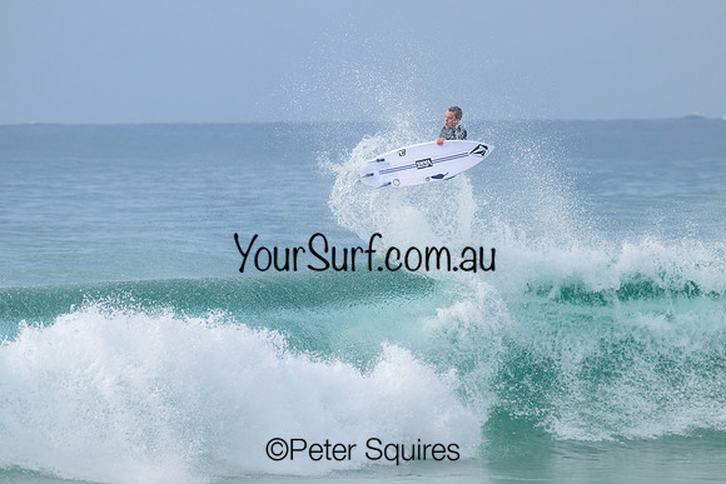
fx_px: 9682
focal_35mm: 480
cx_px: 363
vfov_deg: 2.9
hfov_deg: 4.3
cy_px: 242
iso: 1250
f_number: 10
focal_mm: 480
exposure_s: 1/2000
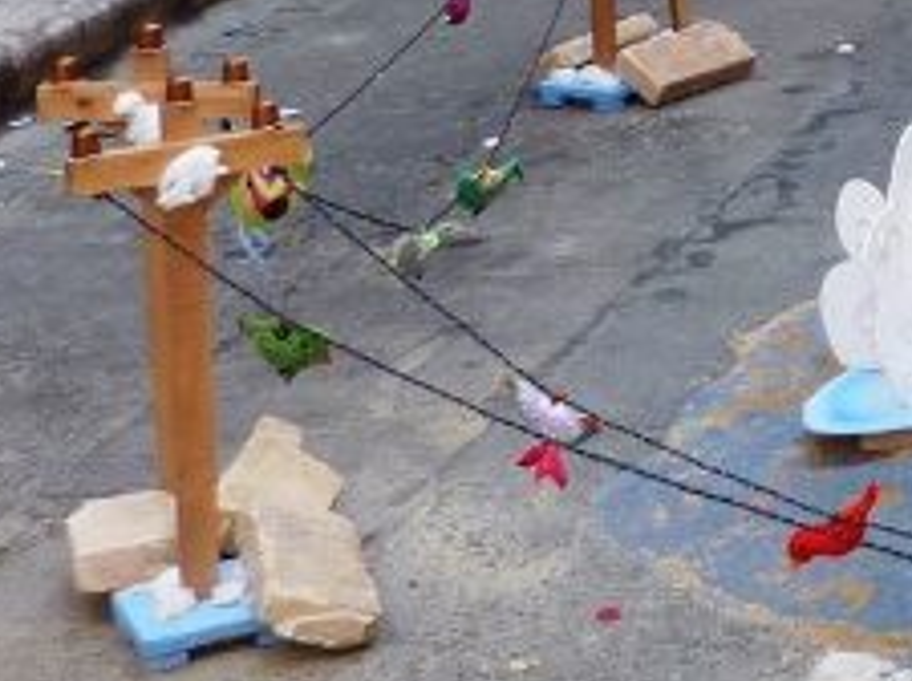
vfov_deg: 12.1
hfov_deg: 15.2
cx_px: 1593
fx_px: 2999
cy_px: -466
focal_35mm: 114
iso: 80
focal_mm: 4.1
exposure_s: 1/125
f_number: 3.3
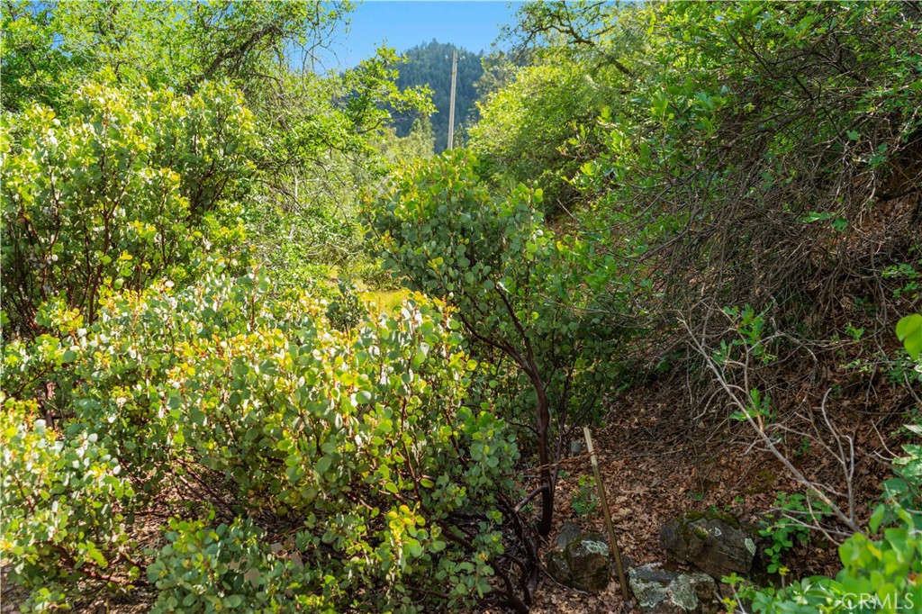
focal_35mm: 29
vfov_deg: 44.9
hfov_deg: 63.7
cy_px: 307
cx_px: 461
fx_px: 742
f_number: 4.5
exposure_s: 1/80
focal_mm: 29
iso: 100
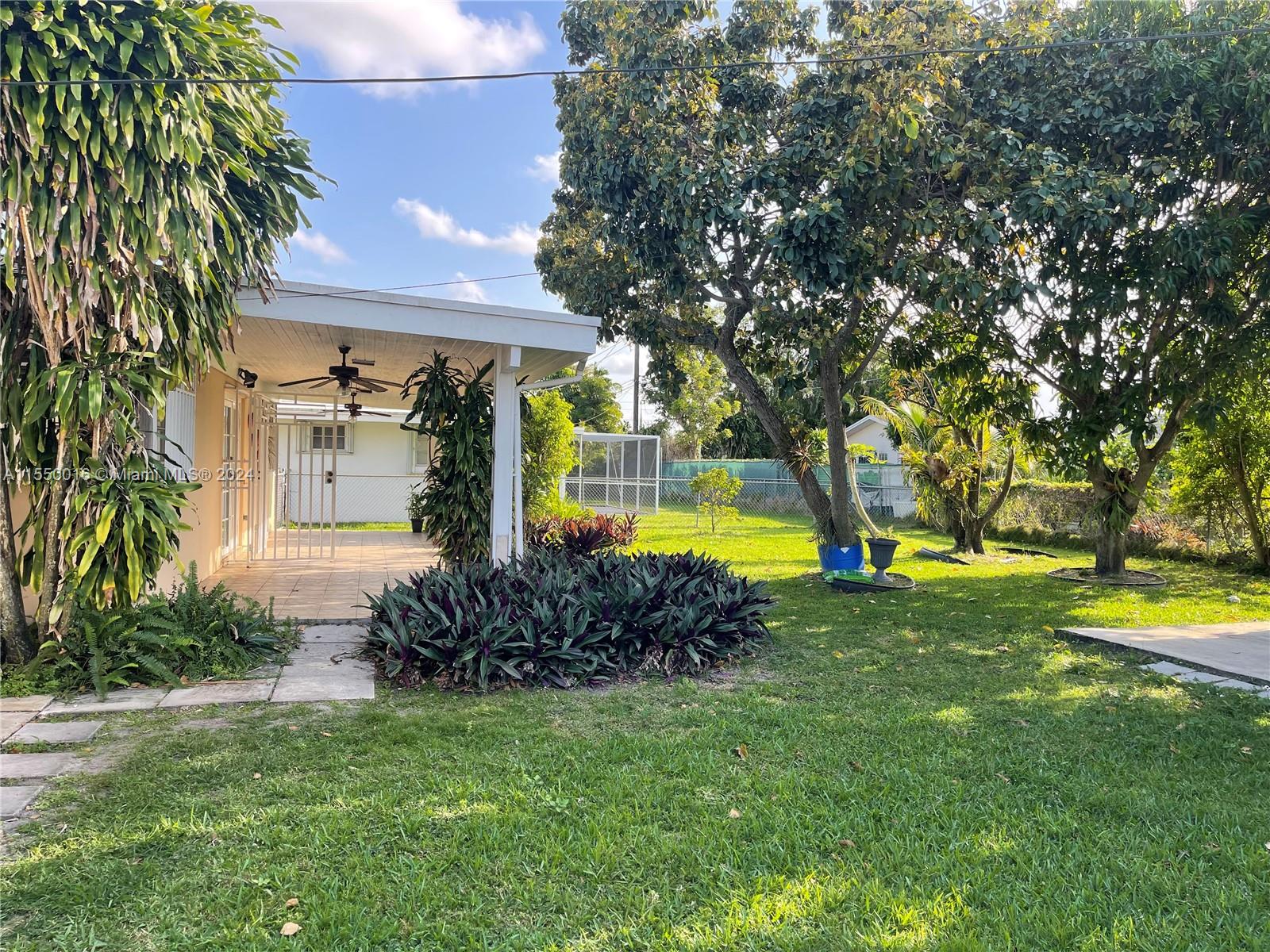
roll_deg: -0.5
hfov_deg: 69.4
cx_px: 635
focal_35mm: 25
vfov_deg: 54.9
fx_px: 917
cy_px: 476
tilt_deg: -0.3
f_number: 1.6
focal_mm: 5.1
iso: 32
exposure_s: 1/713
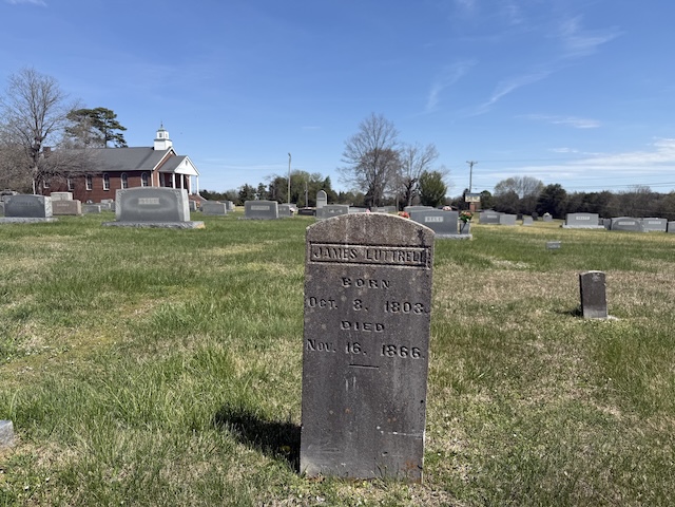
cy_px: 254
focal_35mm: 24
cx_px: 338
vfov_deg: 56.8
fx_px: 468
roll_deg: +0.1
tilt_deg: -5.5
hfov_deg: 71.6
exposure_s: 1/4975
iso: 80
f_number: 1.78
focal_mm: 6.76
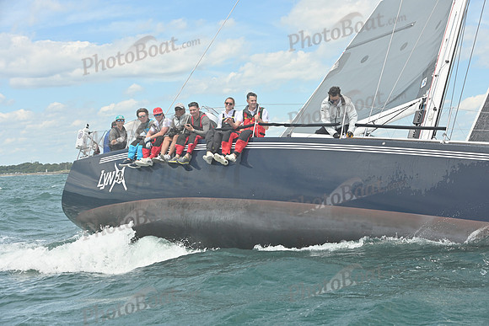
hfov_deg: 28.8
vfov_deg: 19.5
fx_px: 951
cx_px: 244
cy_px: 163
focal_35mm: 70
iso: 320
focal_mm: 70
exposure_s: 1/1250
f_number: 7.1
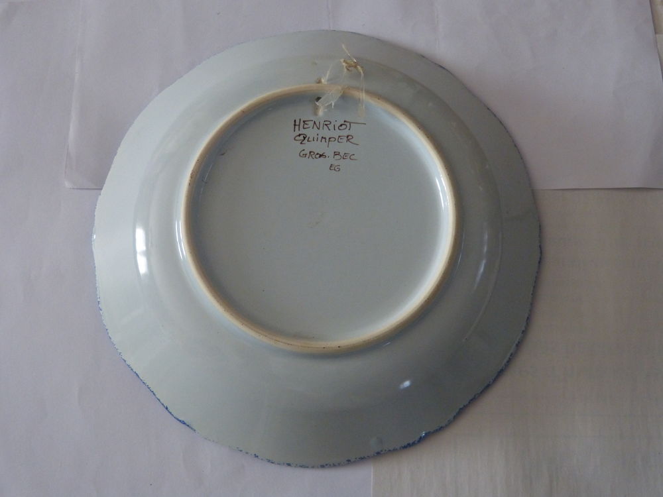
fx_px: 594
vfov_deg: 45.4
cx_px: 332
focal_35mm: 31
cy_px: 248
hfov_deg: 58.4
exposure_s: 1/30
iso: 400
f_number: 3
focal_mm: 5.4
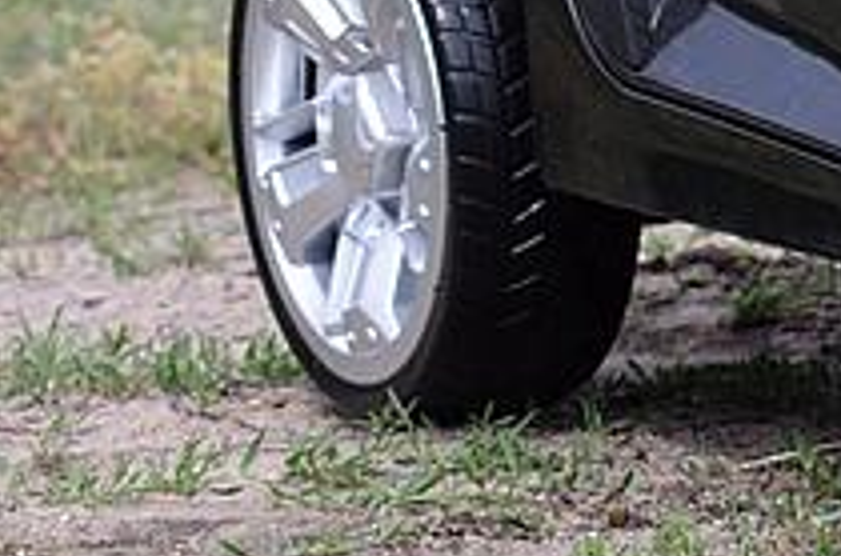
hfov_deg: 6.4
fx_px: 7316
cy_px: -112
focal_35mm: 314
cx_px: 1522
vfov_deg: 4.3
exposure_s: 1/800
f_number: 8
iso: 400
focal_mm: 55
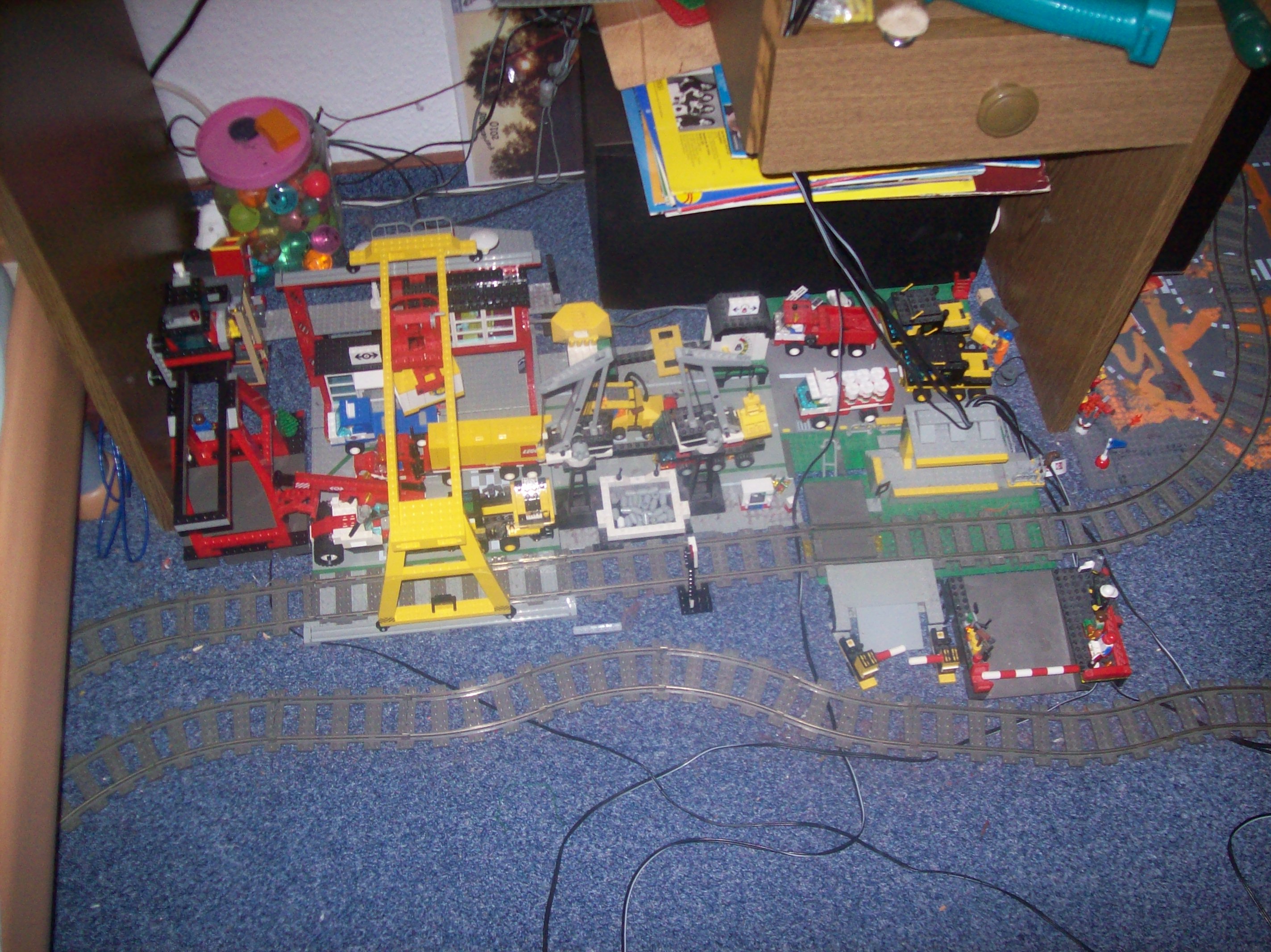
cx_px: 636
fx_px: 1321
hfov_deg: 51.4
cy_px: 476
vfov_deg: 39.6
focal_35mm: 36
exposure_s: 1/64
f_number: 2.7
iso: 200
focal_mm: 6
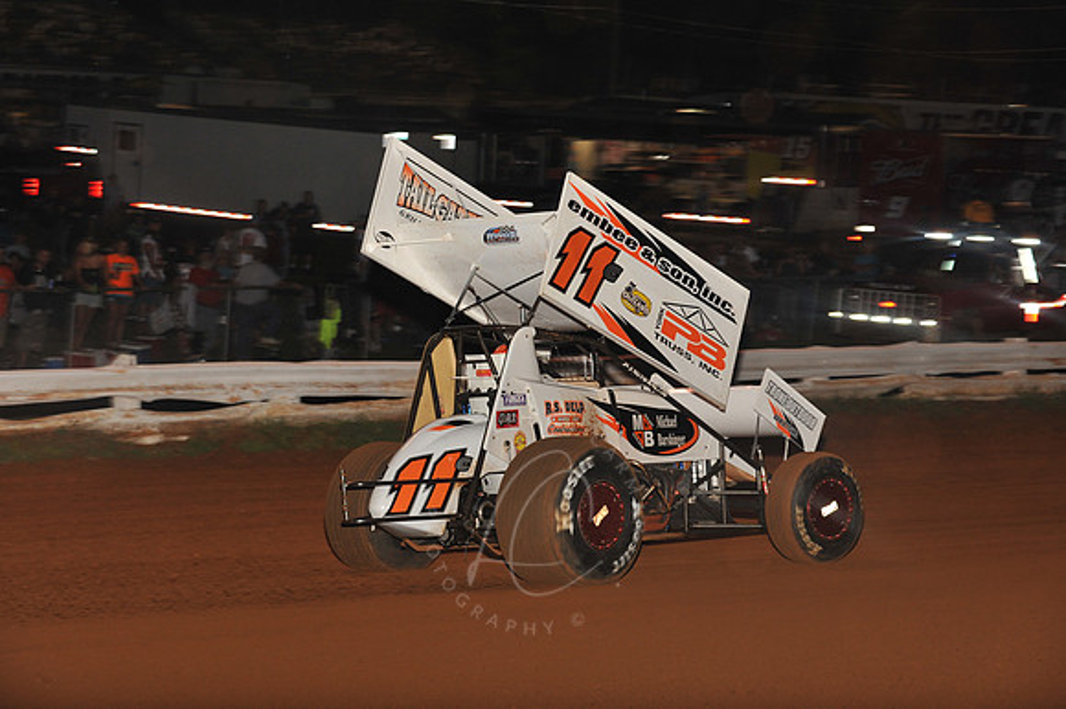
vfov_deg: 12.2
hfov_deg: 18.3
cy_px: 354
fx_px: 3314
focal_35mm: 112
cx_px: 533
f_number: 7.1
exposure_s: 1/320
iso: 1000
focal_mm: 112
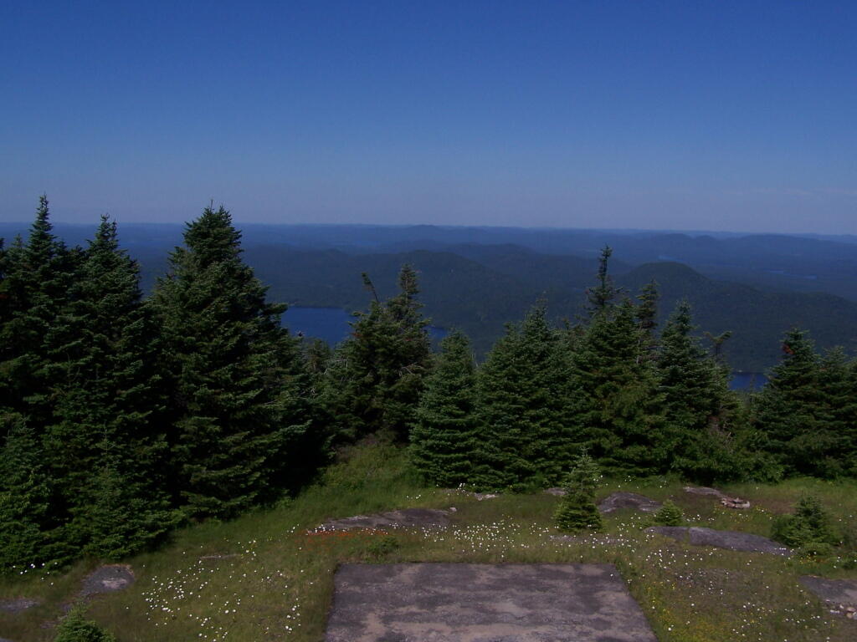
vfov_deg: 37.7
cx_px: 428
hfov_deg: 49.0
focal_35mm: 38
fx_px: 941
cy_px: 321
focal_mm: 6.3
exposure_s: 1/1000
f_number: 5.6
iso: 80
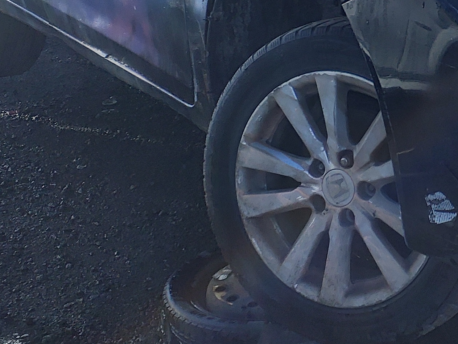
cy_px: -4
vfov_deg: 17.0
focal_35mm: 85
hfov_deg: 21.7
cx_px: 516
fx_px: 1125
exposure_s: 1/290
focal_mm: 3.58
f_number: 1.9
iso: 40
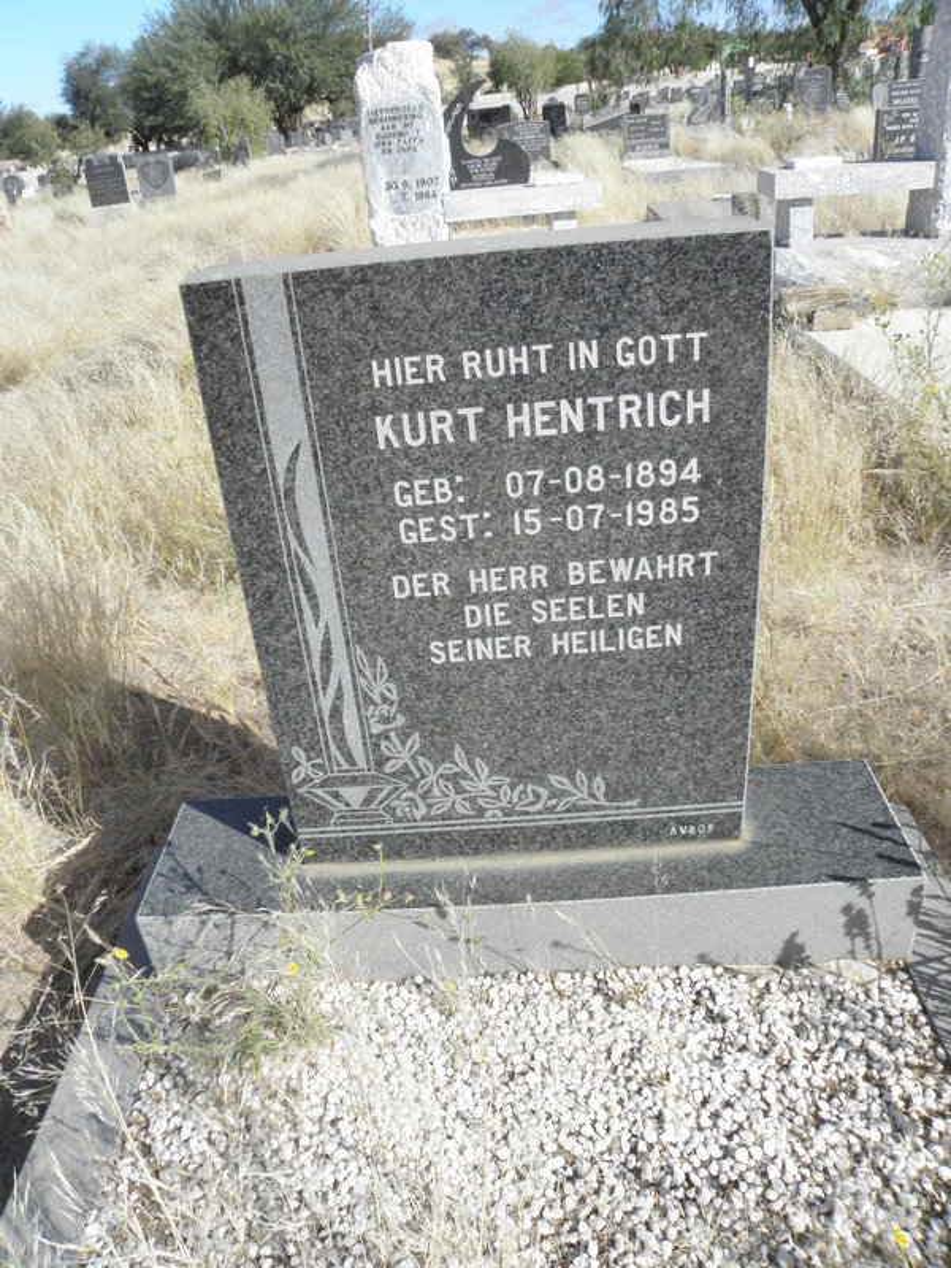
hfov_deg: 53.1
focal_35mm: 26
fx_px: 952
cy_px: 634
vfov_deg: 67.3
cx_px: 476
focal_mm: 4.6
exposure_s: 1/800
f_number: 6.3
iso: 200
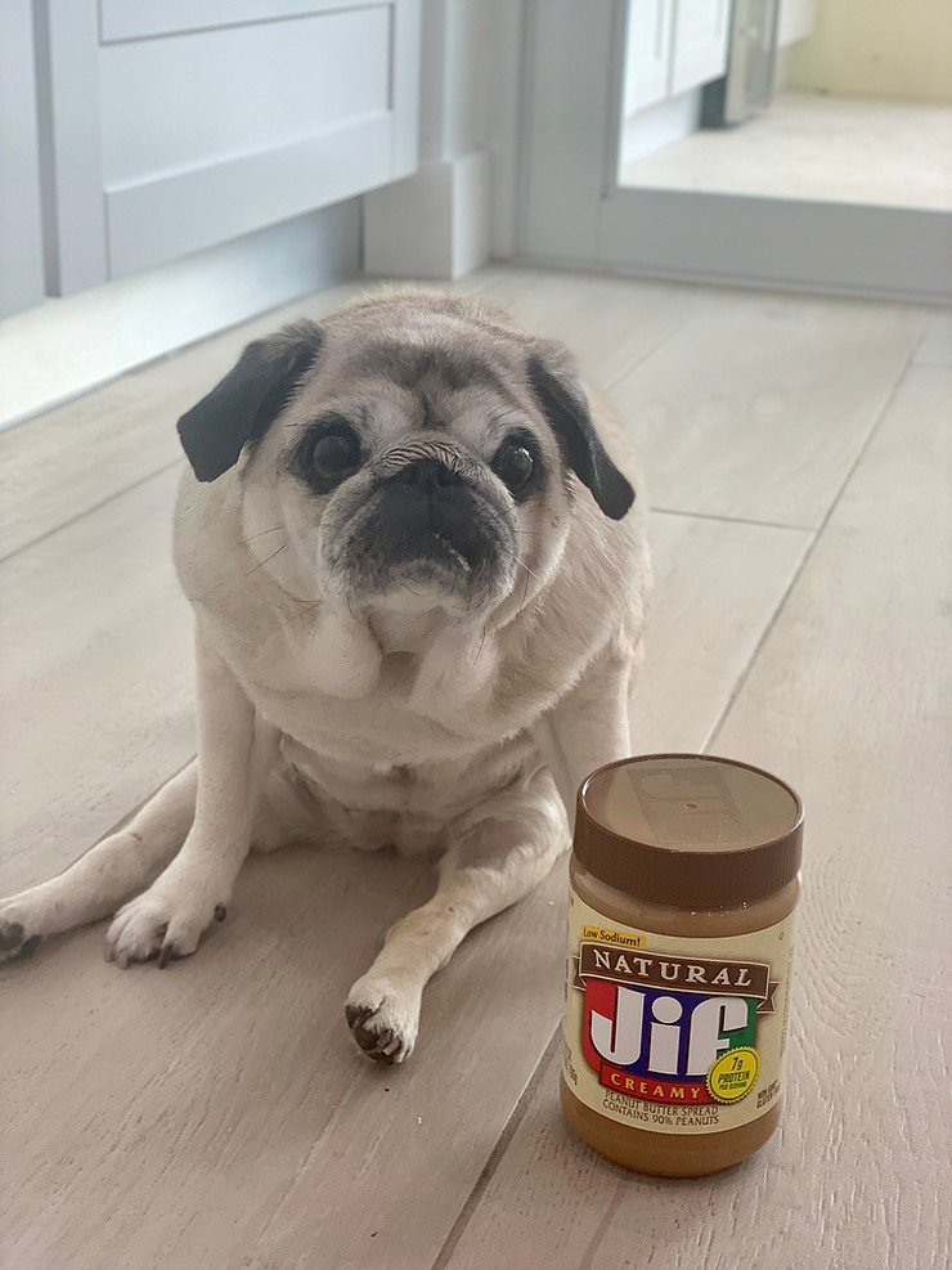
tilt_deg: -20.7
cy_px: 635
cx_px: 476
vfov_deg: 36.8
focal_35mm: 52
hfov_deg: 28.0
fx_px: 1907
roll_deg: -1.7
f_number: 2.4
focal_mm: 6
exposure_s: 1/120
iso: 40
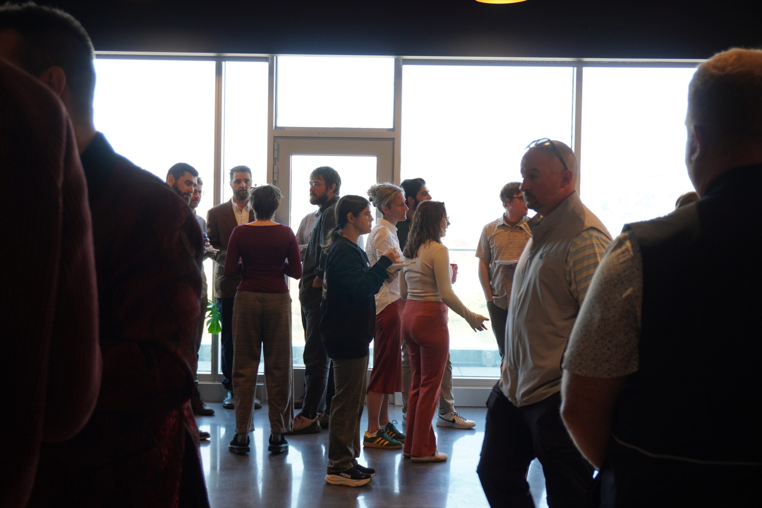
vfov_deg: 26.5
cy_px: 254
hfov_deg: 38.9
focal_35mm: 51
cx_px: 381
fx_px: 1079
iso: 320
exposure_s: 1/60
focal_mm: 34
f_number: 5
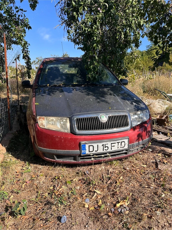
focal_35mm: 26
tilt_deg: -10.9
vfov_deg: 67.3
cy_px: 115
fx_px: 172
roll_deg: -3.0
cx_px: 86
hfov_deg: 53.1
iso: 50
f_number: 1.5
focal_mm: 5.7
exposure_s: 1/2008
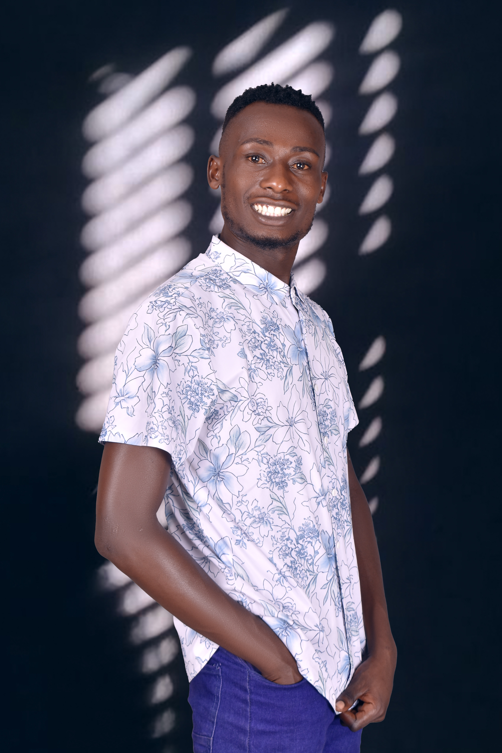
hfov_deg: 20.2
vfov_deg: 29.9
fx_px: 1412
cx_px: 251
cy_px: 376
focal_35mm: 68
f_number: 9
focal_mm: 45
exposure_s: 1/160
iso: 100
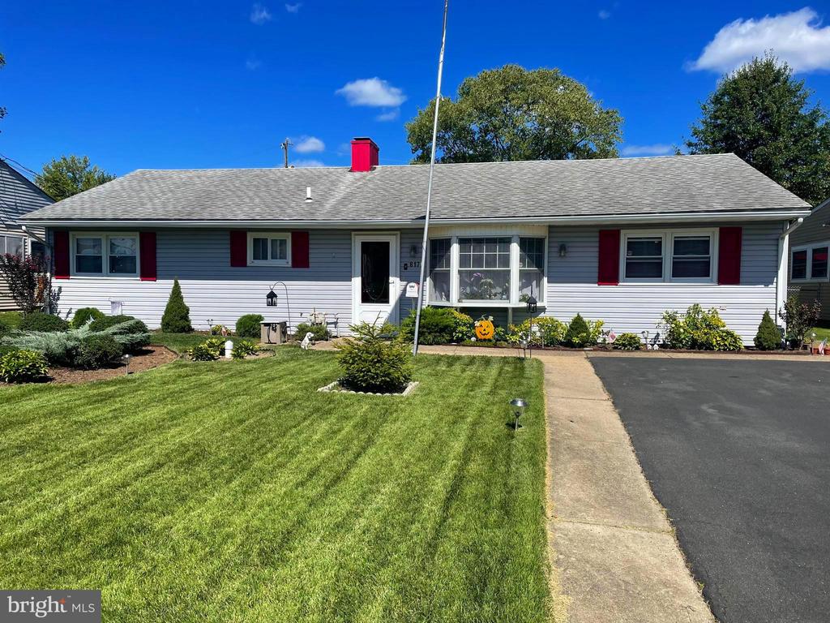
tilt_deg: -2.8
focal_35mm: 26
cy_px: 312
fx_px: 623
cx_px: 415
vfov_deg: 53.1
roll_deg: -0.5
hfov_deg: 67.3
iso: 32
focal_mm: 4.2
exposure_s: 1/4000
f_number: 1.6
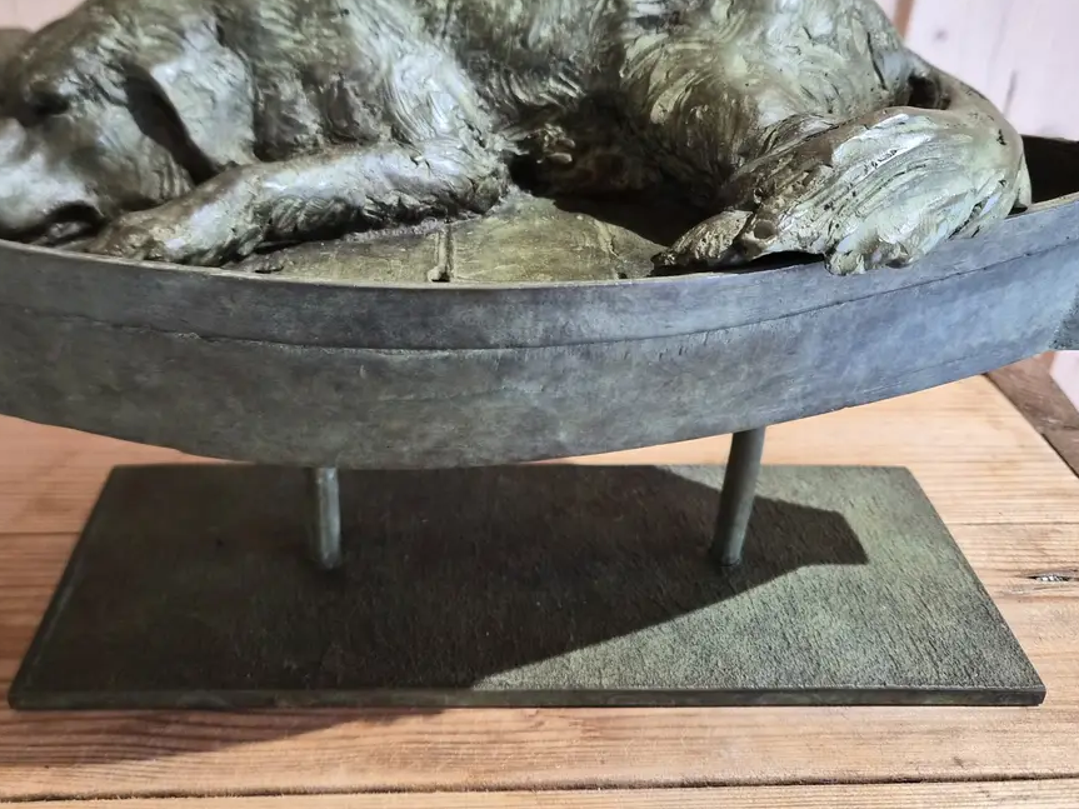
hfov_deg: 56.6
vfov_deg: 43.7
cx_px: 459
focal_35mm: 32
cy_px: 291
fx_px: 997
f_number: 1.8
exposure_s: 1/100
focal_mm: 5.4
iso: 320
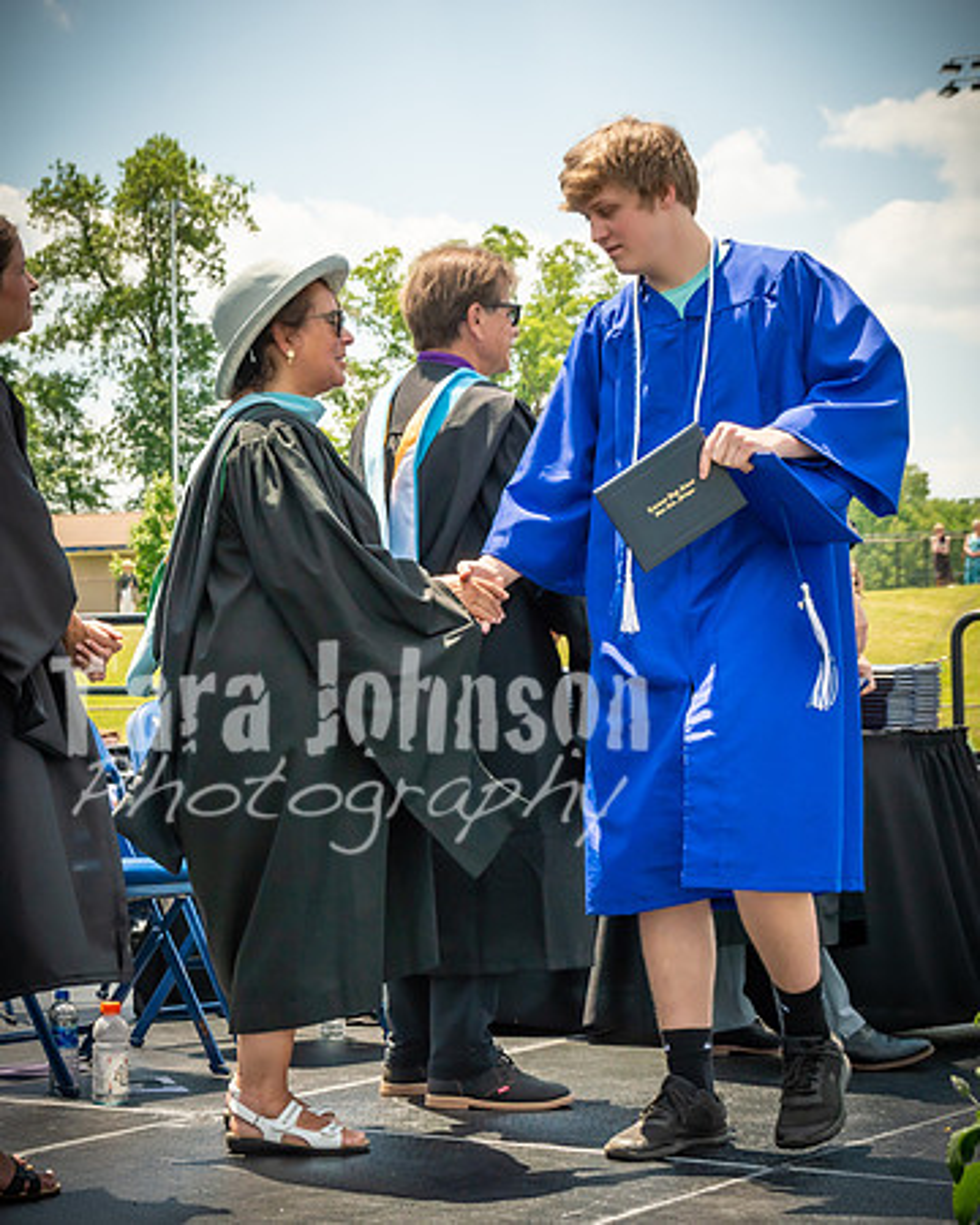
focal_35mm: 80
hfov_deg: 19.1
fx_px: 2912
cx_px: 367
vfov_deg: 23.8
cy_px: 612
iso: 200
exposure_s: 1/800
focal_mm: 38
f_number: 7.1
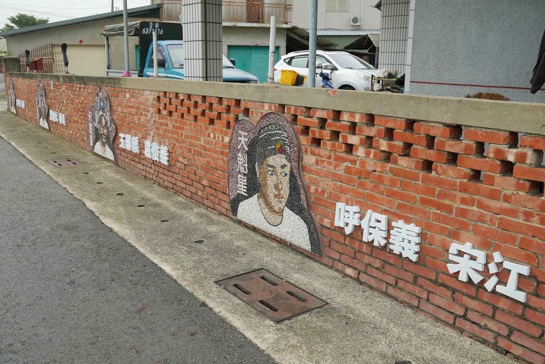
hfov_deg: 60.3
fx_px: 469
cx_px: 264
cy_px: 182
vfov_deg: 42.3
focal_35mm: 31
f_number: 5
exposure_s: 1/250
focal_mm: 28
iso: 100
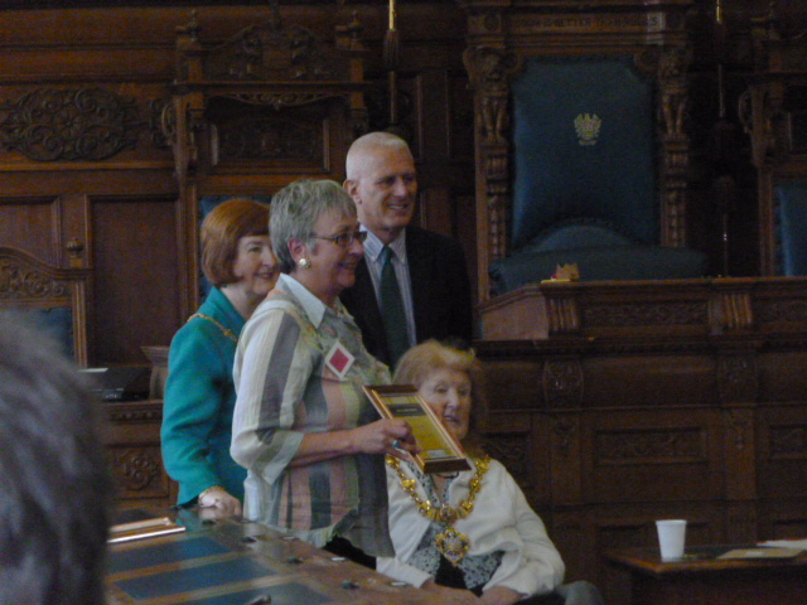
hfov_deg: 13.3
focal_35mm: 149
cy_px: 302
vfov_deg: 10.0
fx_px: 3474
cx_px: 404
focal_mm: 26.7
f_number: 5.6
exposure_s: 1/50
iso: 1000
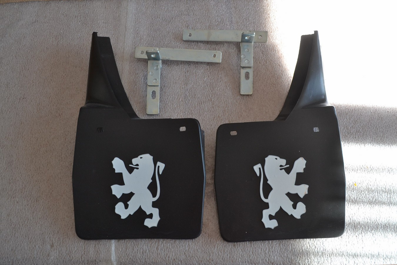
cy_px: 132
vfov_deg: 43.6
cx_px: 198
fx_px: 331
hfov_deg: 61.9
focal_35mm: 30
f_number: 5.6
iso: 360
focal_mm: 20
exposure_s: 1/125
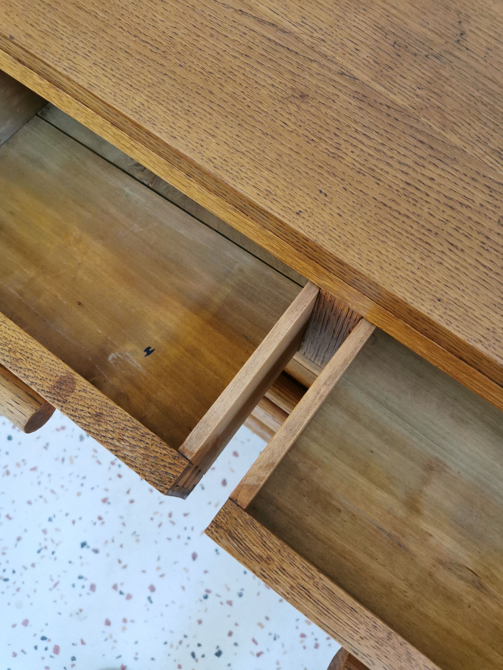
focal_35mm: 27
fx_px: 523
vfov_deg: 65.3
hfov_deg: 51.4
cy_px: 335
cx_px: 252
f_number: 1.8
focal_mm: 5.58
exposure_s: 1/50
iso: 200
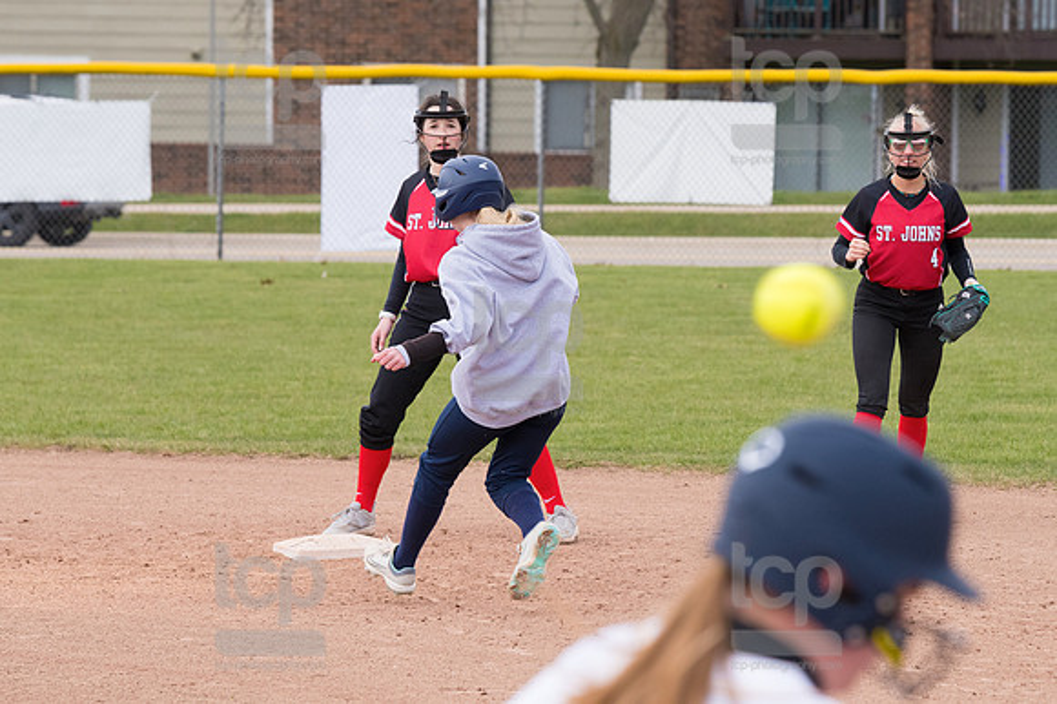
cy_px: 352
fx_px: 7483
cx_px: 528
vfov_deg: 5.4
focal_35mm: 255
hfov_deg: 8.1
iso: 640
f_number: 5.6
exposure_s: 1/1600
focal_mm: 170
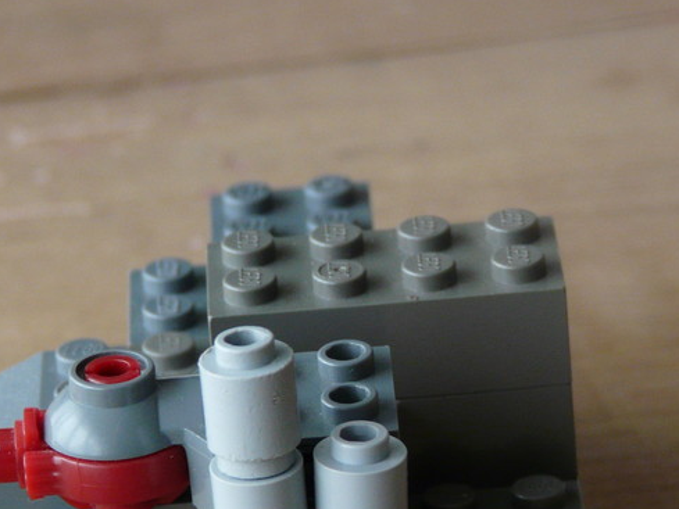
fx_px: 4552
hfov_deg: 8.5
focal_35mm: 232
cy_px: 383
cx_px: 421
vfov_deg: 6.4
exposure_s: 1/8
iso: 200
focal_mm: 20.6
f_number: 3.6
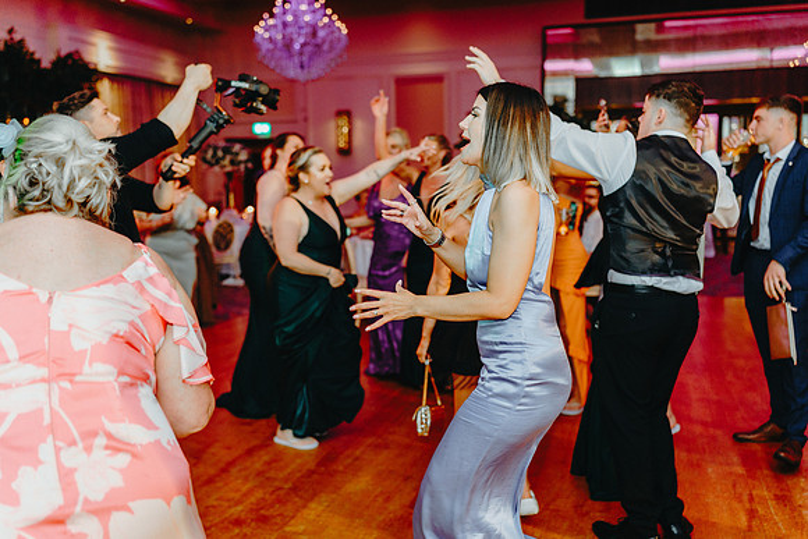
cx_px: 404
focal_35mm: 35
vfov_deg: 37.9
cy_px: 270
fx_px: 786
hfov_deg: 54.4
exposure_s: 1/250
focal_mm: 35
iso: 1250
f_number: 2
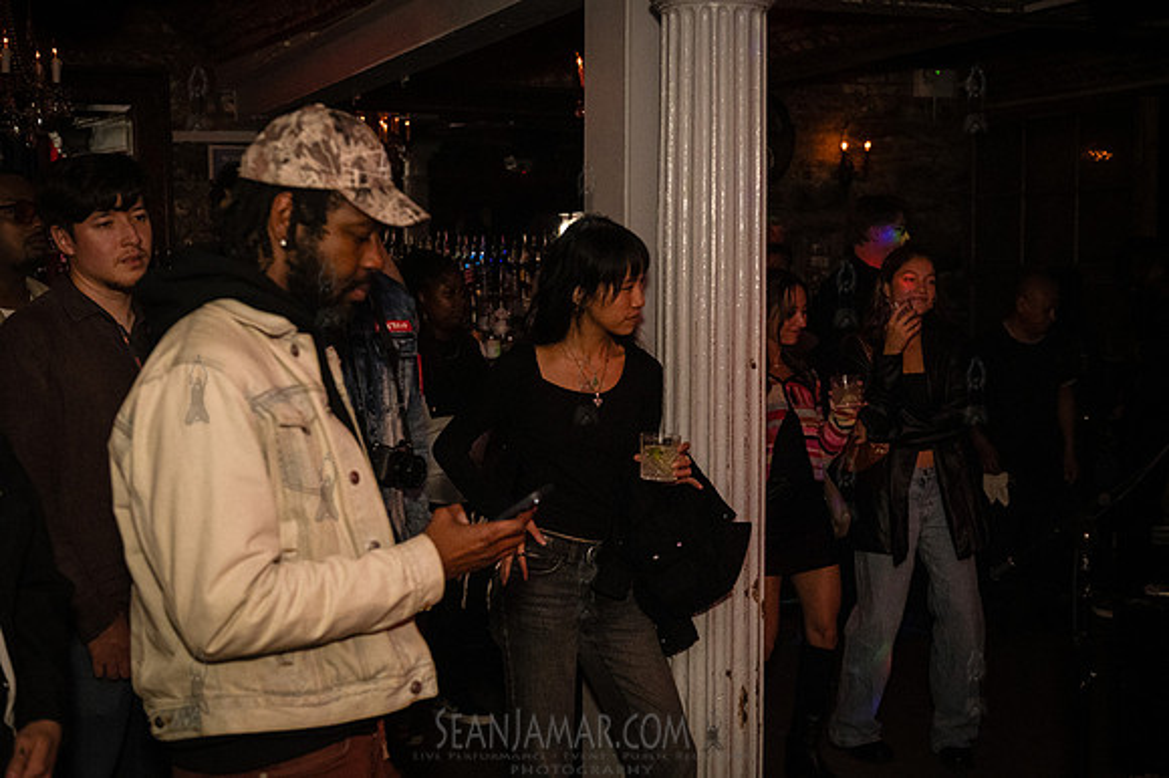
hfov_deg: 44.5
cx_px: 584
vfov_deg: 30.5
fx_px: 1428
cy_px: 389
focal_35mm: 44
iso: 12800
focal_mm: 44
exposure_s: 1/320
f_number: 3.5
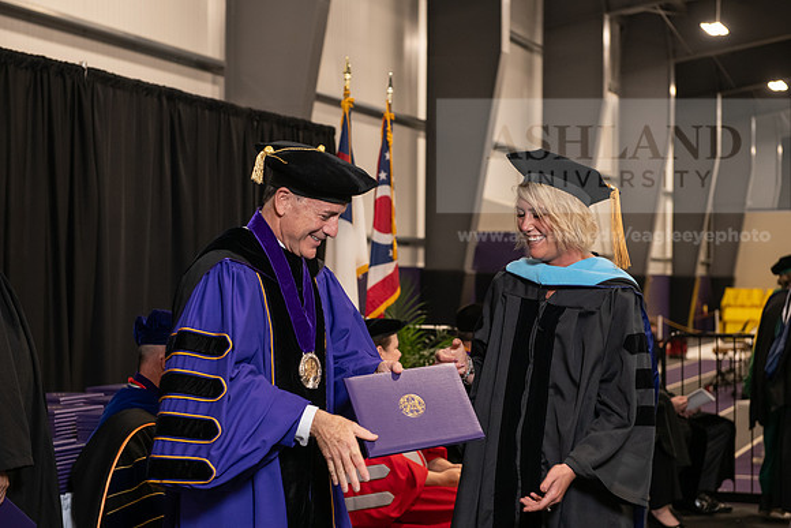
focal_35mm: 70
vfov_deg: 19.5
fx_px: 1538
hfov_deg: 28.8
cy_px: 264
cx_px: 396
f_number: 5
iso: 2000
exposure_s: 1/125
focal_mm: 70
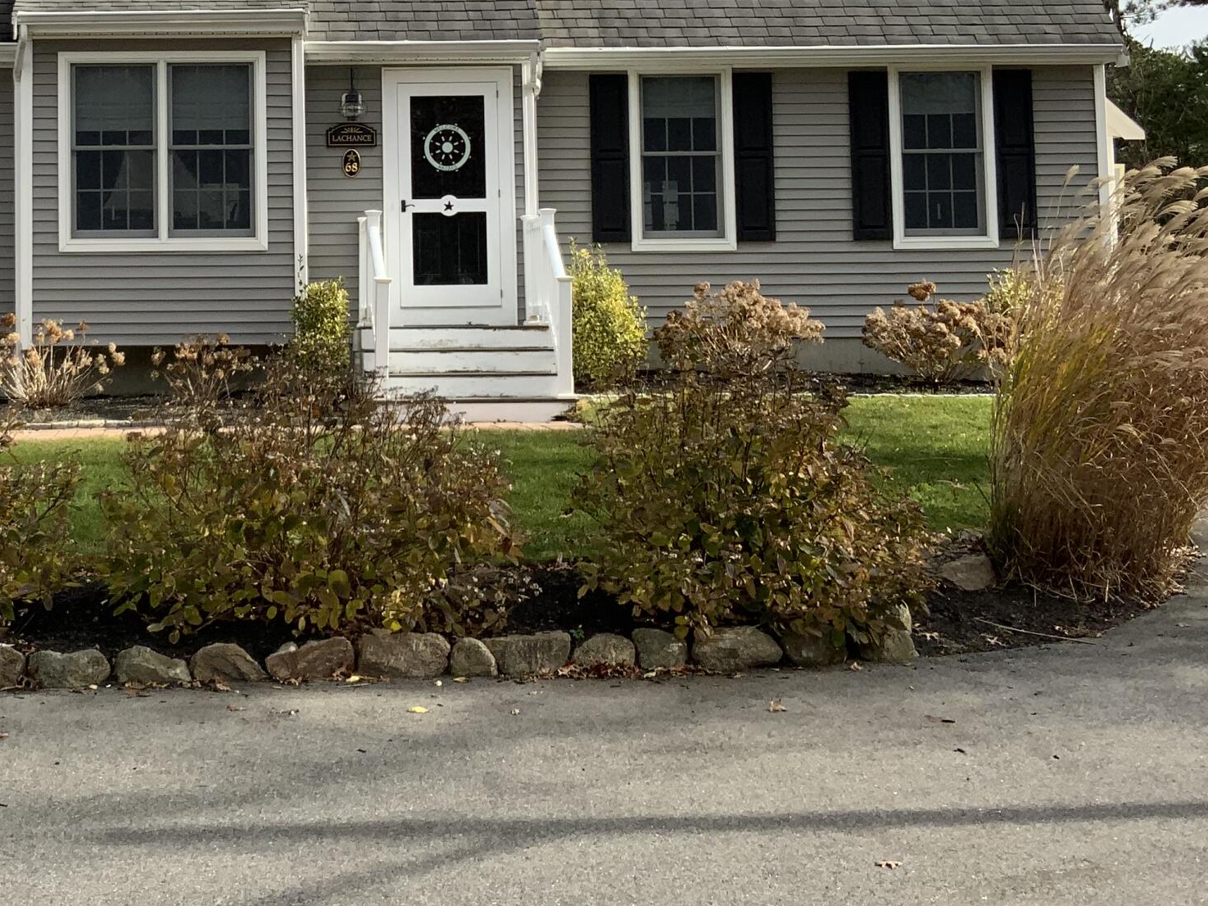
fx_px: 2059
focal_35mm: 59
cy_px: 170
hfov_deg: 31.9
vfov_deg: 24.4
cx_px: 260
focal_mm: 3
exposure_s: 1/1912
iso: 16
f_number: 1.8
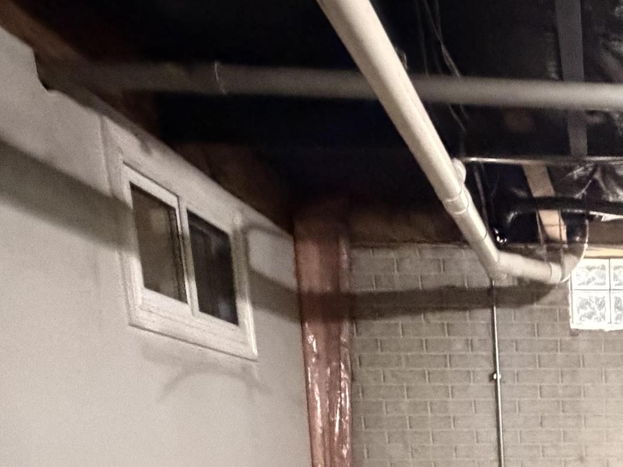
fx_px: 738
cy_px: 617
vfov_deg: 28.4
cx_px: 658
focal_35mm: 41
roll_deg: +1.0
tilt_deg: -10.3
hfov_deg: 39.0
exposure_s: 1/30
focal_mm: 2.22
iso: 2000
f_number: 2.2
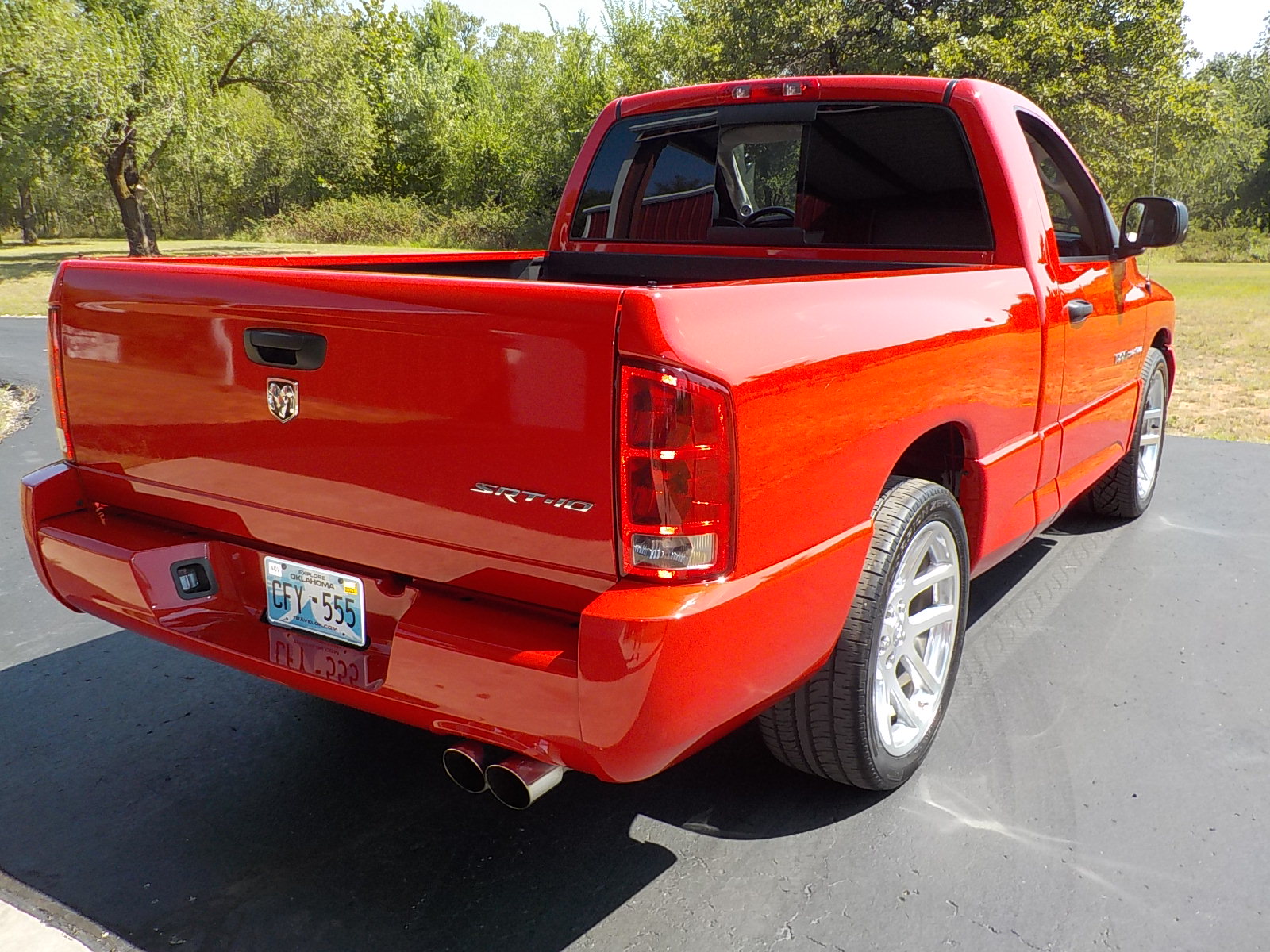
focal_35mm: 30
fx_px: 1101
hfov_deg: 60.0
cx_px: 635
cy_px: 476
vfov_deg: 46.8
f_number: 3.3
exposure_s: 1/640
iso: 125
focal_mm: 4.1
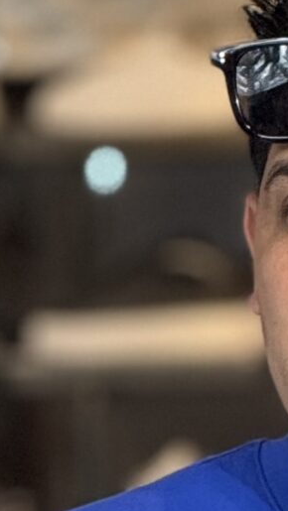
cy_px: 981
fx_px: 8817
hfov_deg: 1.9
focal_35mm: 650
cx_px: 458
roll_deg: -0.7
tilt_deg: -2.4
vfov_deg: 3.3
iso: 320
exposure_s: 1/100
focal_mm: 15.66
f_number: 2.8
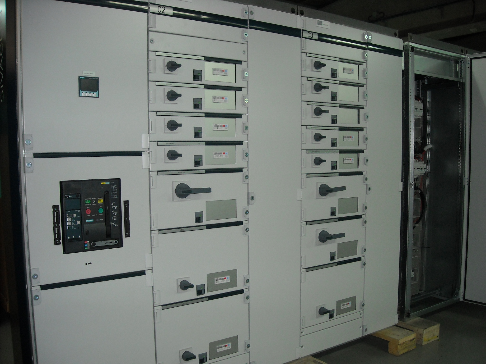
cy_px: 182
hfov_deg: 52.6
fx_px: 491
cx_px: 243
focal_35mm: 35
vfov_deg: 40.7
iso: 200
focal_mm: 5.7
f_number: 2.8
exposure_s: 1/35
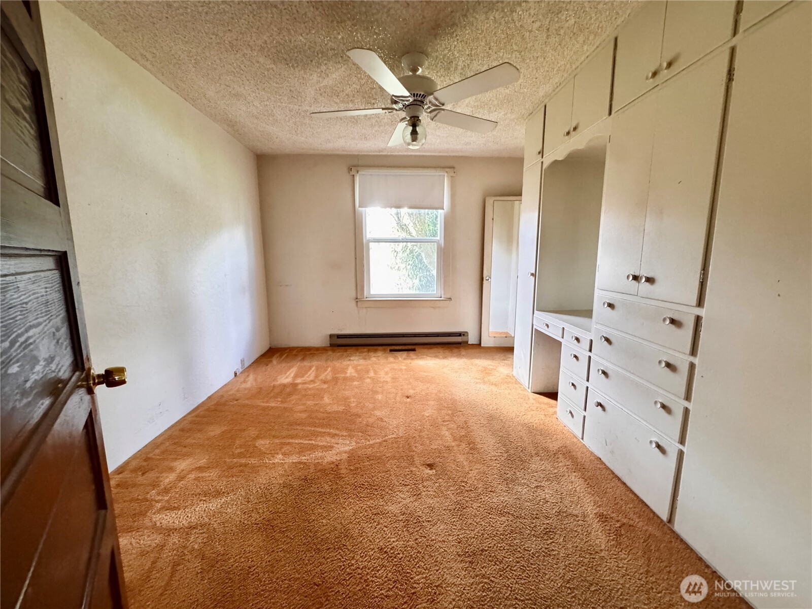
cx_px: 406
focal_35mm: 14
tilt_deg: -8.8
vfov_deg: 85.7
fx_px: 328
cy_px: 304
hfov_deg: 102.1
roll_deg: +0.2
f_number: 2.2
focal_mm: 2.22
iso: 1250
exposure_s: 1/40
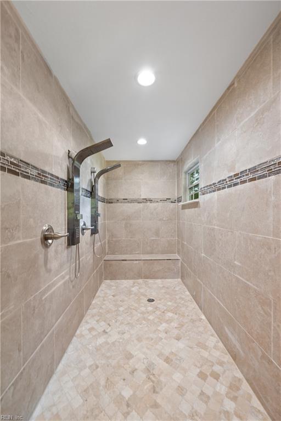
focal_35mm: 14
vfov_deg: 104.3
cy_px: 210
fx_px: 164
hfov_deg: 81.2
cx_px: 140
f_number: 7.1
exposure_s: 1/1.67
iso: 250
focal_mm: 14
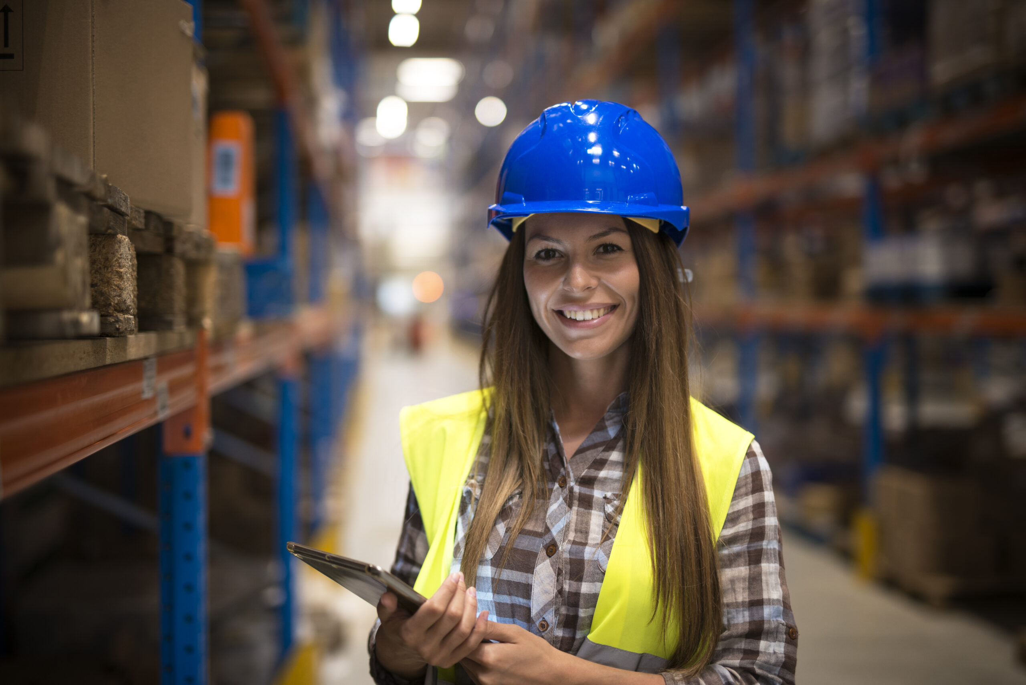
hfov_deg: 39.6
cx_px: 513
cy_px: 342
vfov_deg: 27.0
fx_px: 1425
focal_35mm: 50
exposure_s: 1/125
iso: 500
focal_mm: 50
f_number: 1.4
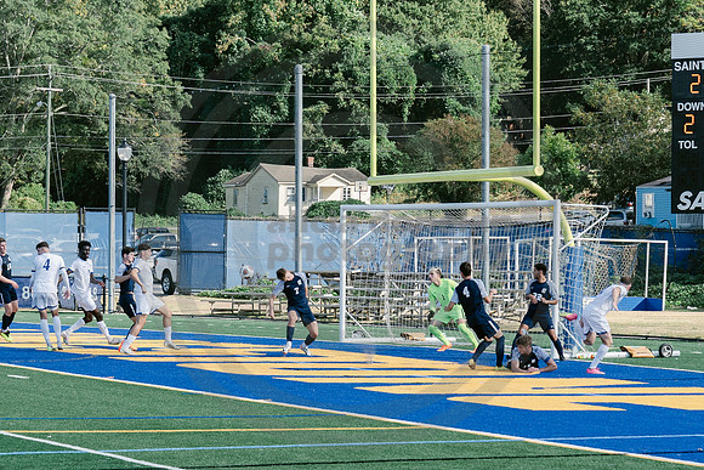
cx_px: 240
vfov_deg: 9.7
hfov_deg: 14.5
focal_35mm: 142
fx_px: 2769
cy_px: 274
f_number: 5.6
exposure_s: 1/1000
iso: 640
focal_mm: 70
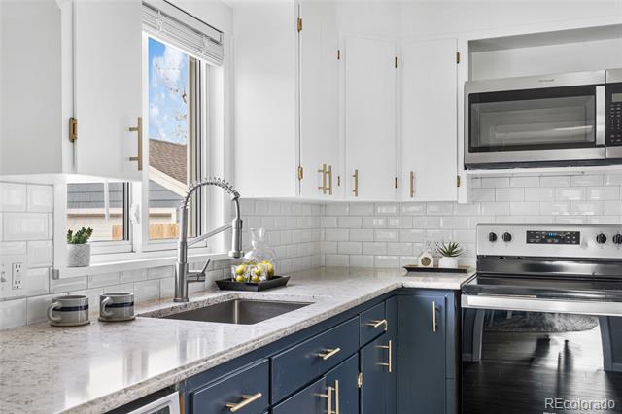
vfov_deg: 37.8
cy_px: 207
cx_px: 311
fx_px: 604
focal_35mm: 35
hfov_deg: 54.5
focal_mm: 35
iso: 160
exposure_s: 1.3
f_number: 8
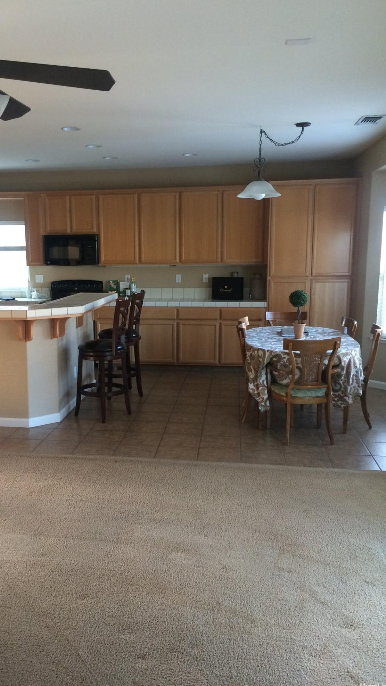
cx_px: 133
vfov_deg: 61.0
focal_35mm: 32
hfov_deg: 36.4
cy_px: 343
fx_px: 582
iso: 160
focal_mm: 4.15
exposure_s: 1/30
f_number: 2.2
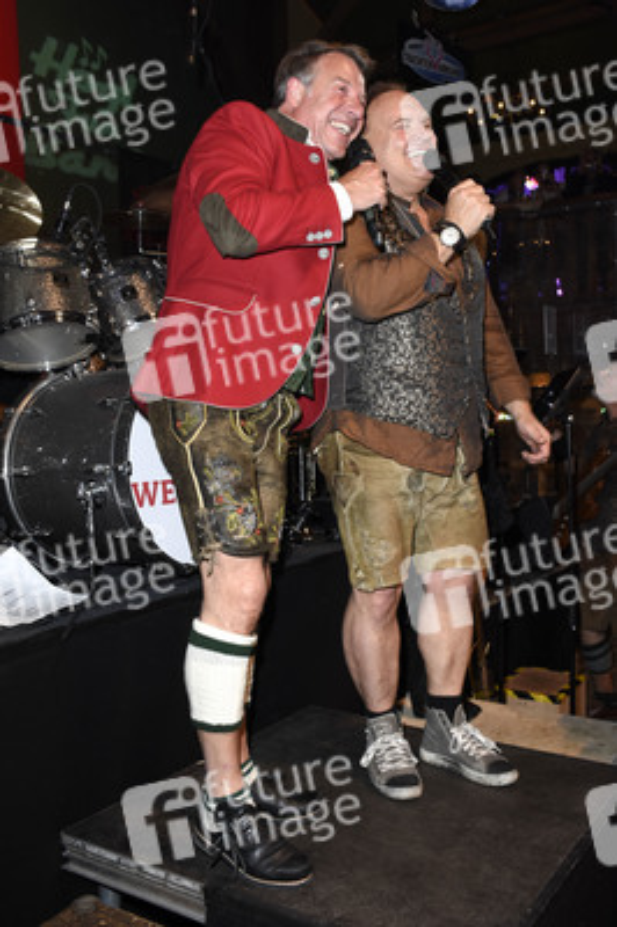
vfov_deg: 55.1
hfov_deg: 38.3
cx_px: 308
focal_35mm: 34
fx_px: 888
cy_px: 464
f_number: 6.3
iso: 800
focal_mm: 23
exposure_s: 1/60
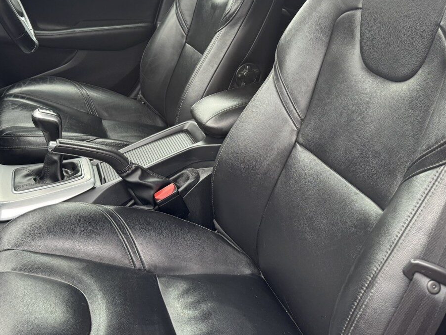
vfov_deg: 34.6
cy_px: 58
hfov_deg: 46.7
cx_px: 197
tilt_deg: -14.1
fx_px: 515
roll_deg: -1.6
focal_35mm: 40
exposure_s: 1/121
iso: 100
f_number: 1.78
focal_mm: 6.76
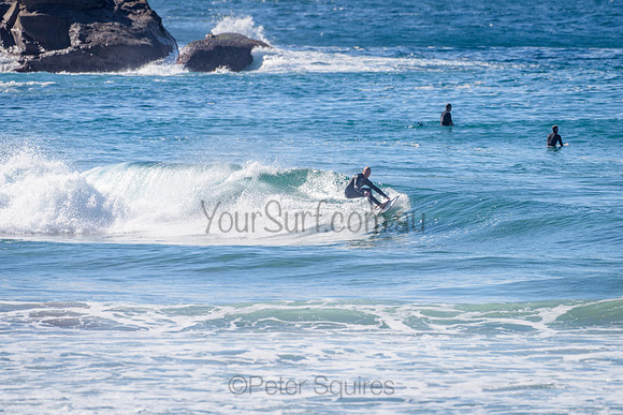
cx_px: 355
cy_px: 188
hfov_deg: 3.4
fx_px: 10615
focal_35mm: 613
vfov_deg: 2.2
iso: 125
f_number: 5.6
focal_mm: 500
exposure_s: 1/2000
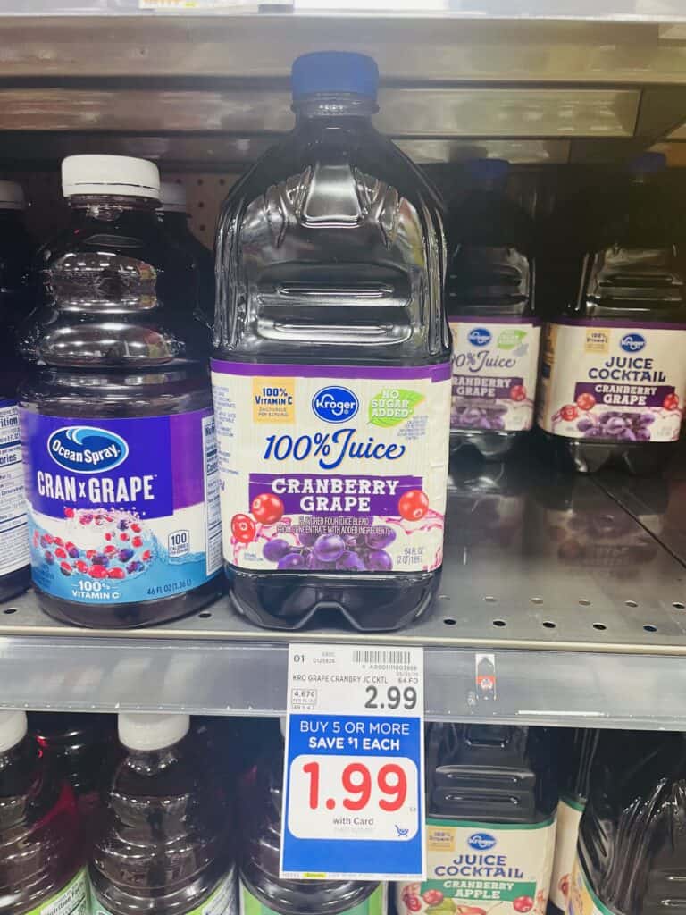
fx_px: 687
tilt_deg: -16.6
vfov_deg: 67.3
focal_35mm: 26
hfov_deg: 53.1
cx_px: 343
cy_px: 458
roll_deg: -0.5
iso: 200
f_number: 1.6
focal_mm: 4.2
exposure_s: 1/60
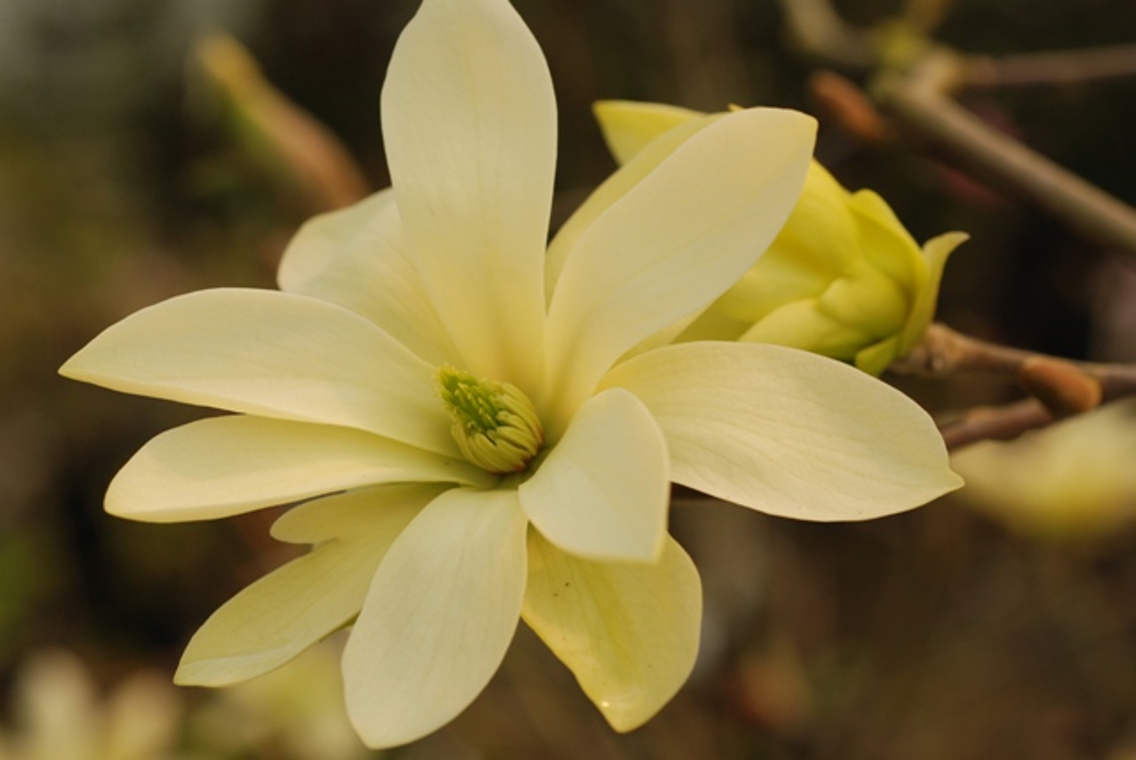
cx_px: 568
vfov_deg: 15.2
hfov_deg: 22.6
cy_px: 380
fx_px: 2843
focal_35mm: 90
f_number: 7.1
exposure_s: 1/800
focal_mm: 60
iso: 250
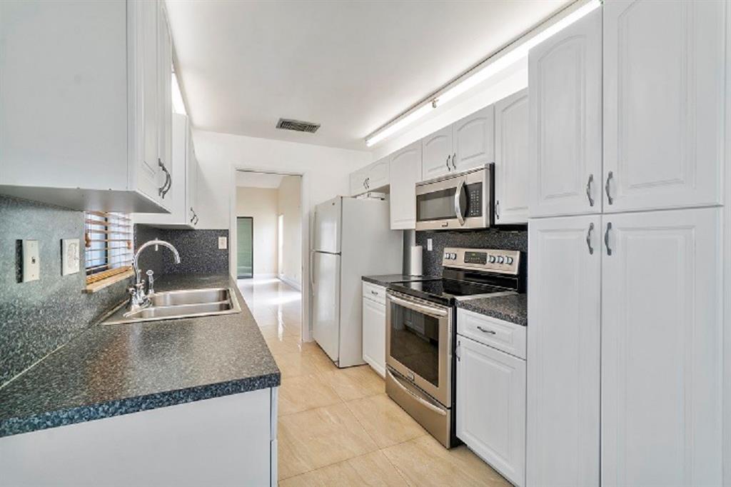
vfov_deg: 77.3
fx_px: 304
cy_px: 244
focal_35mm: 15
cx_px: 366
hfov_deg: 100.4
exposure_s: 1/8
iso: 160
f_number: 11
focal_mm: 10
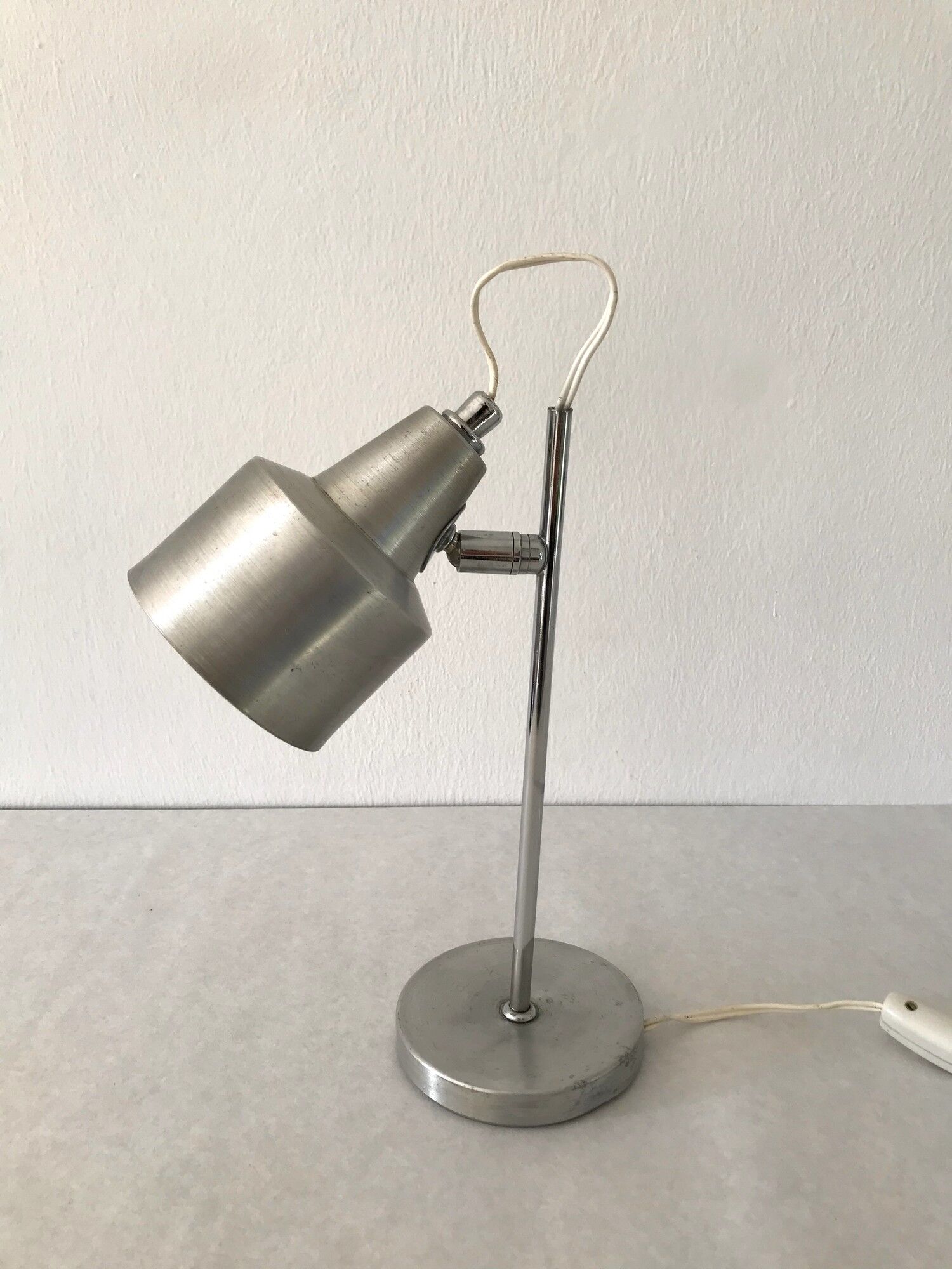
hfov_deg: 49.7
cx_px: 476
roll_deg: +0.6
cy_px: 634
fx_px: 1027
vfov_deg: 63.4
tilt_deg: -16.5
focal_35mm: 28
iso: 25
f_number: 1.8
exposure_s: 1/100
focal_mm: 3.99
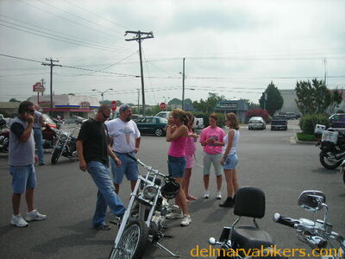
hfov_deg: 49.0
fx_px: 379
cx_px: 172
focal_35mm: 38
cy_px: 130
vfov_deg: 37.7
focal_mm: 6.3
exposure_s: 1/239
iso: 50
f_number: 6.4
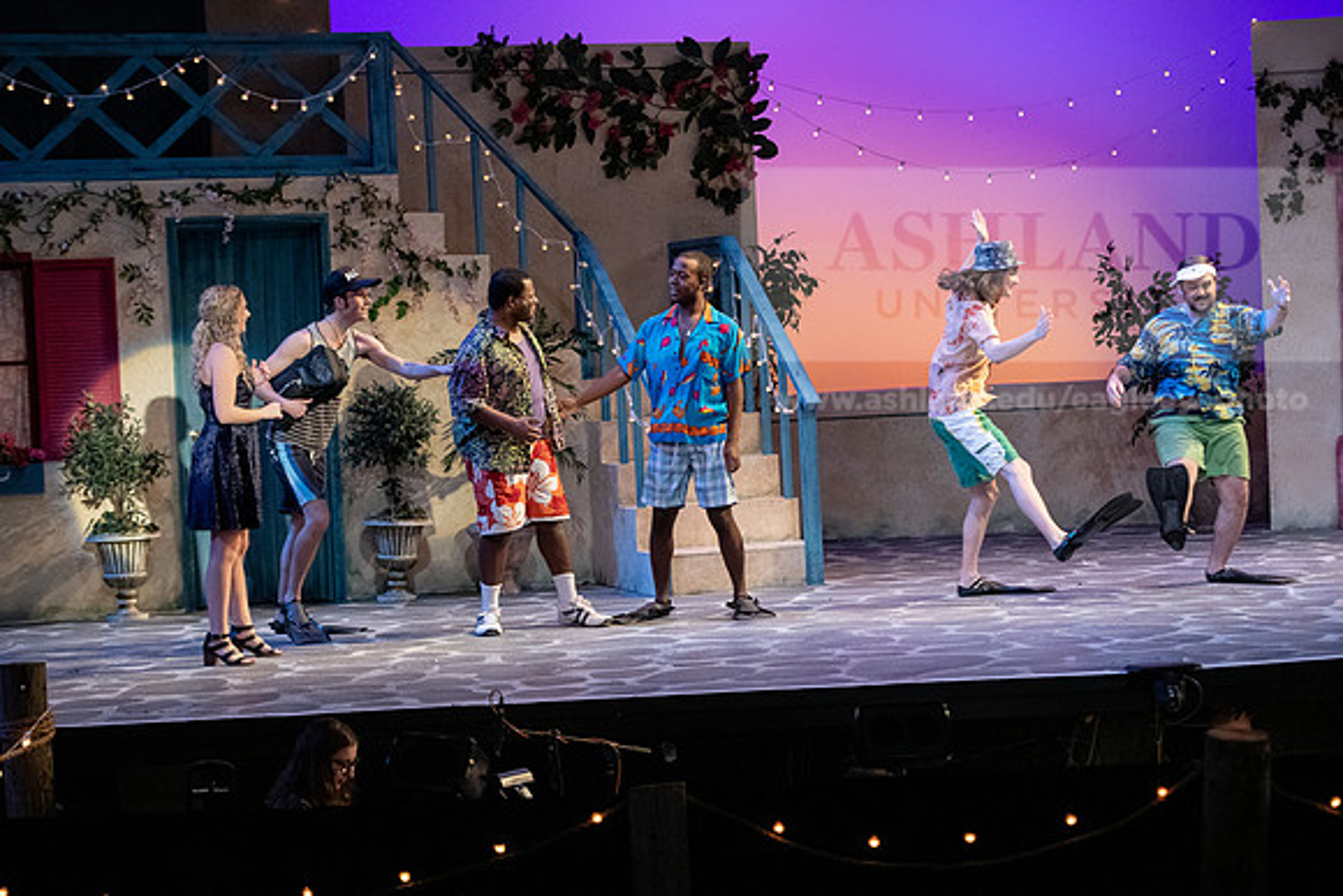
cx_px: 672
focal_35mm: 90
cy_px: 448
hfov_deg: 22.6
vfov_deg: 15.2
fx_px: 3358
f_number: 3.2
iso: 4000
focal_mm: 90
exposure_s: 1/400
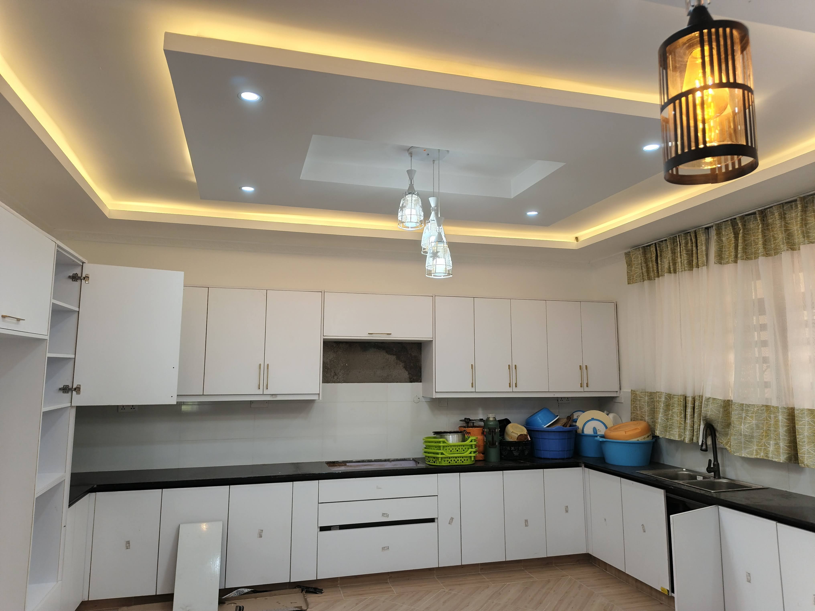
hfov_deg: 73.9
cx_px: 408
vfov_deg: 58.9
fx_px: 542
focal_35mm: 23
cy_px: 306
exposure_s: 1/100
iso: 215
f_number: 1.8
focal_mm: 5.56
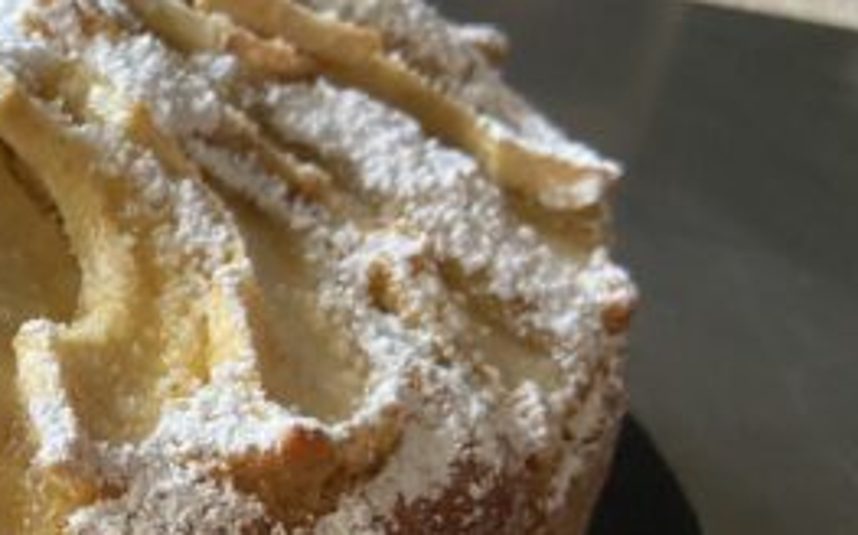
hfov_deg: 25.8
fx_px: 1636
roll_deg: -2.4
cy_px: 551
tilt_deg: -38.0
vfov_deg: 18.1
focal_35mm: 70
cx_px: -214
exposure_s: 1/60
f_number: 1.8
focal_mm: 4.25
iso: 160
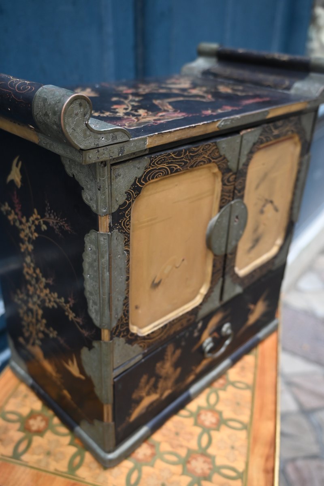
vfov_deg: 58.3
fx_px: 435
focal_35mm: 32
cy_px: 243
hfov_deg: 40.8
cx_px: 162
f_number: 3.5
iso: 400
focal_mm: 21.5
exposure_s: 1/200
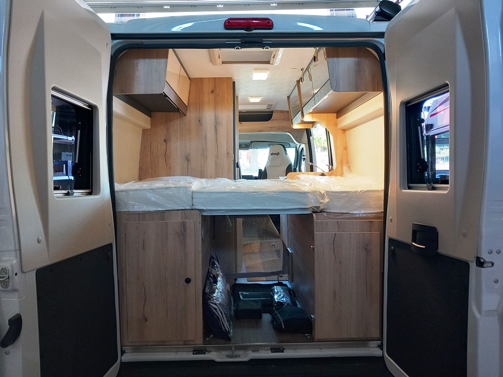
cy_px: 188
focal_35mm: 27
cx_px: 252
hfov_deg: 65.3
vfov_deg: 51.3
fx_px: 392
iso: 160
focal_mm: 4
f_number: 1.8
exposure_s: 1/33
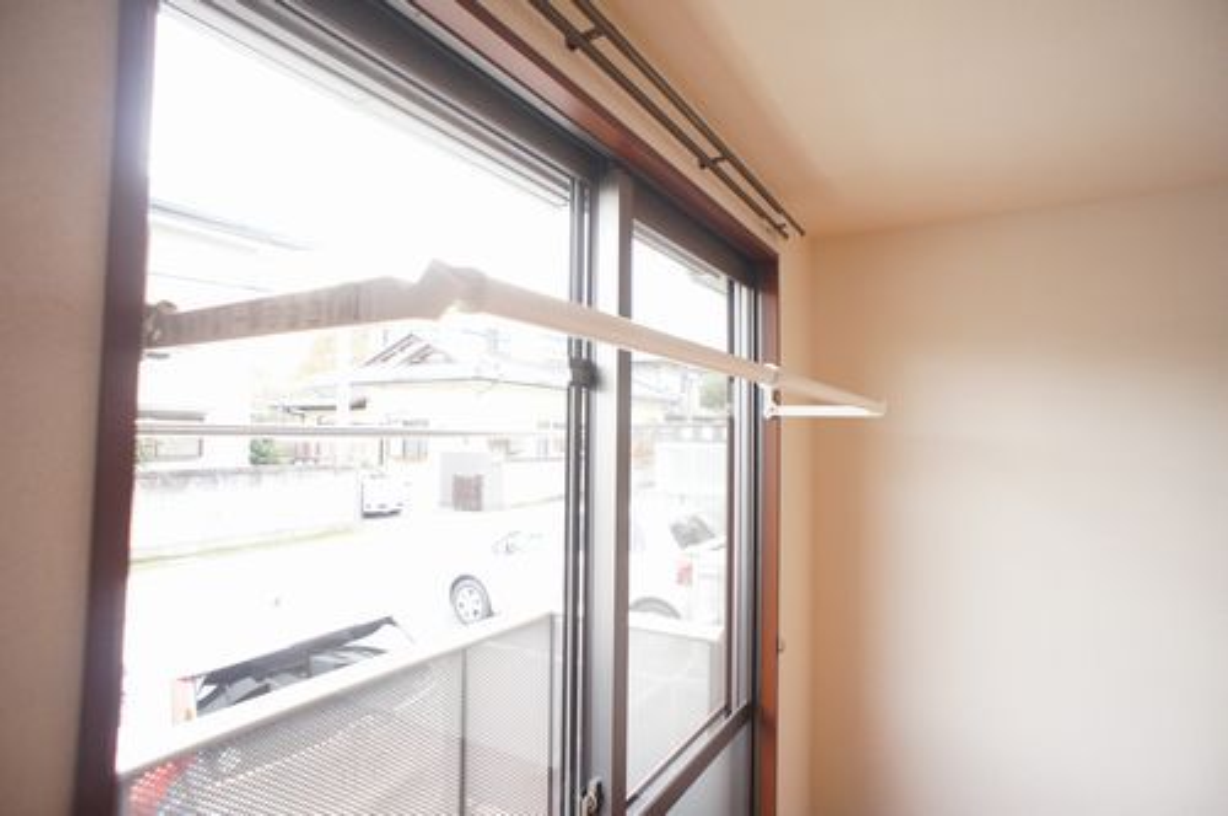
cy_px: 408
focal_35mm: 24
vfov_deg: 53.0
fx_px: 818
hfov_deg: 73.8
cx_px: 614
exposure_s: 1/40
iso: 800
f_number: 3.2
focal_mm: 16
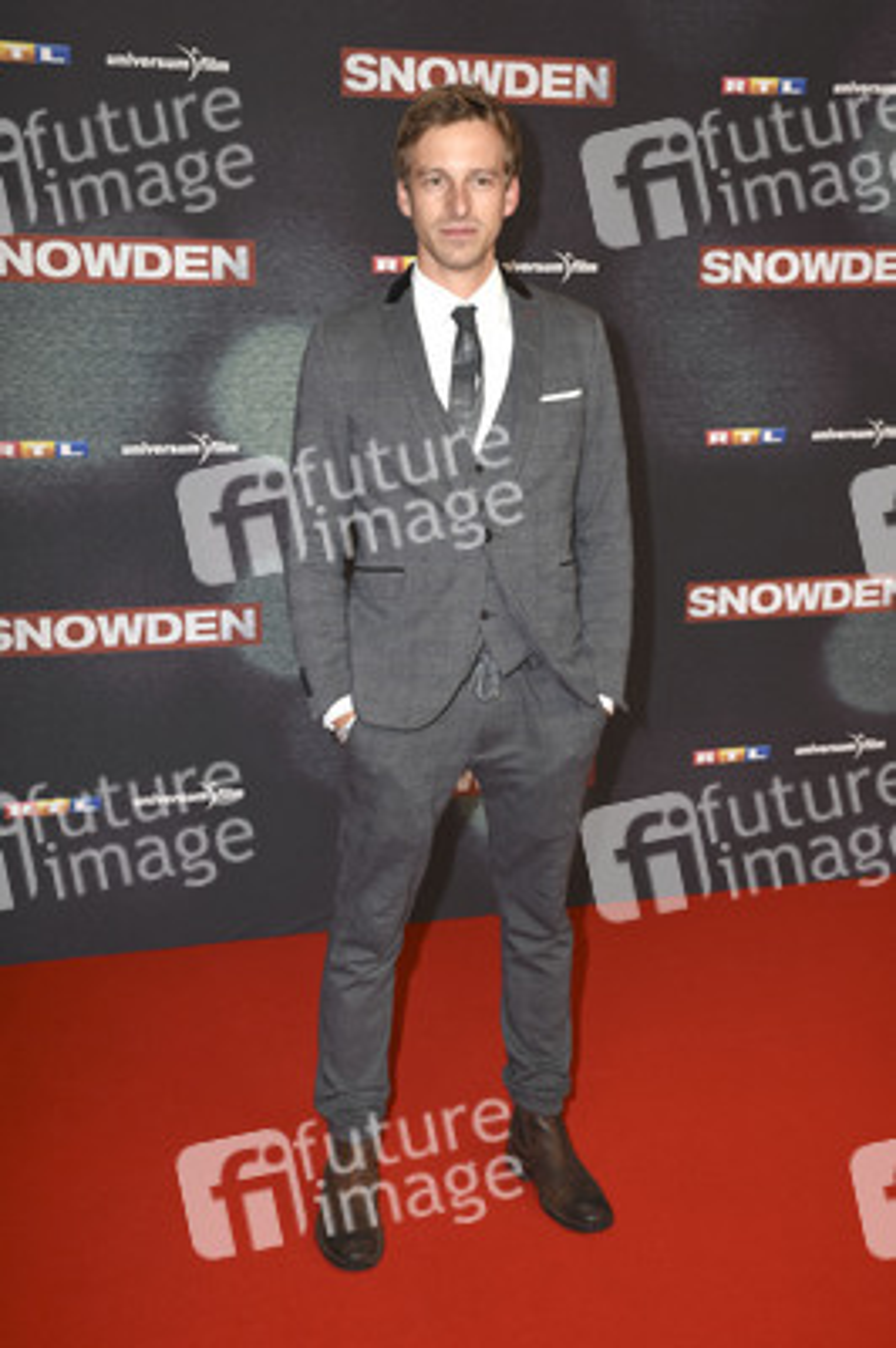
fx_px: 1795
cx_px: 448
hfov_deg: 28.0
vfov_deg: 41.1
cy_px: 674
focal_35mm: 48
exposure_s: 1/200
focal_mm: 32
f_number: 5.6
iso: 400
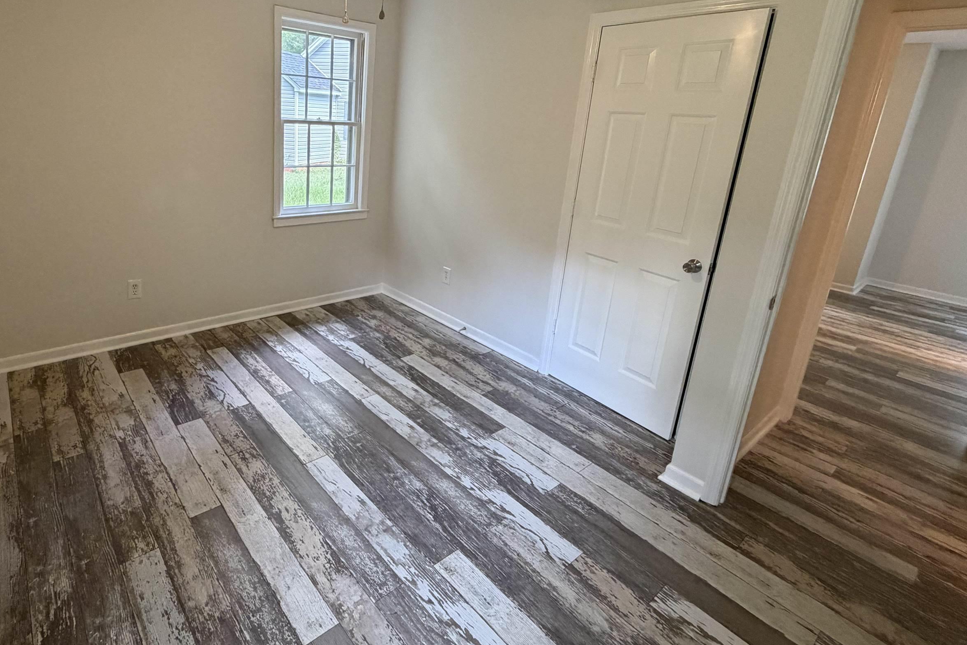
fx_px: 510
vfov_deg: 63.7
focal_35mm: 19
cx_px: 388
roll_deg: -2.8
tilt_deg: -14.2
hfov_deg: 85.9
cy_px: 246
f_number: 2.2
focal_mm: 2.22
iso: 320
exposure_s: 1/60
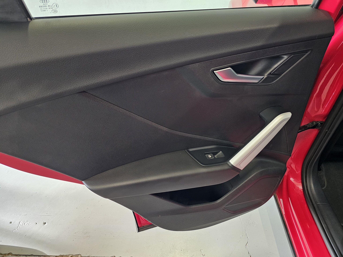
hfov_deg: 73.9
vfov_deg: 58.9
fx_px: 228
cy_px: 128
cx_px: 172
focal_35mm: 23
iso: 800
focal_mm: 6.3
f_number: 1.7
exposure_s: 1/25
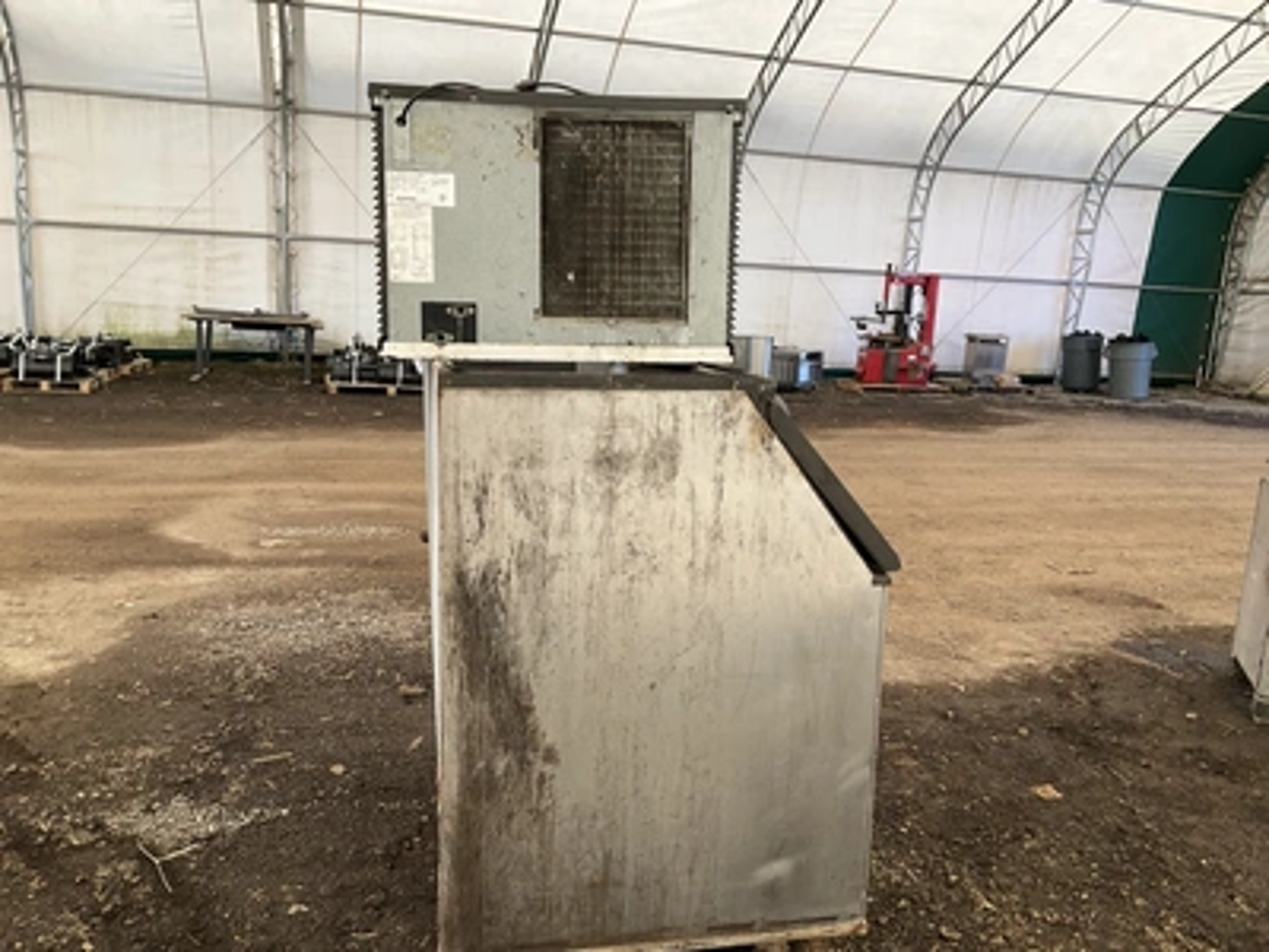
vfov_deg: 48.2
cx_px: 634
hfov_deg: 61.7
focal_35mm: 29
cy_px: 476
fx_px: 1063
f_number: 1.8
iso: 16
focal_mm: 3
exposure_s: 1/122
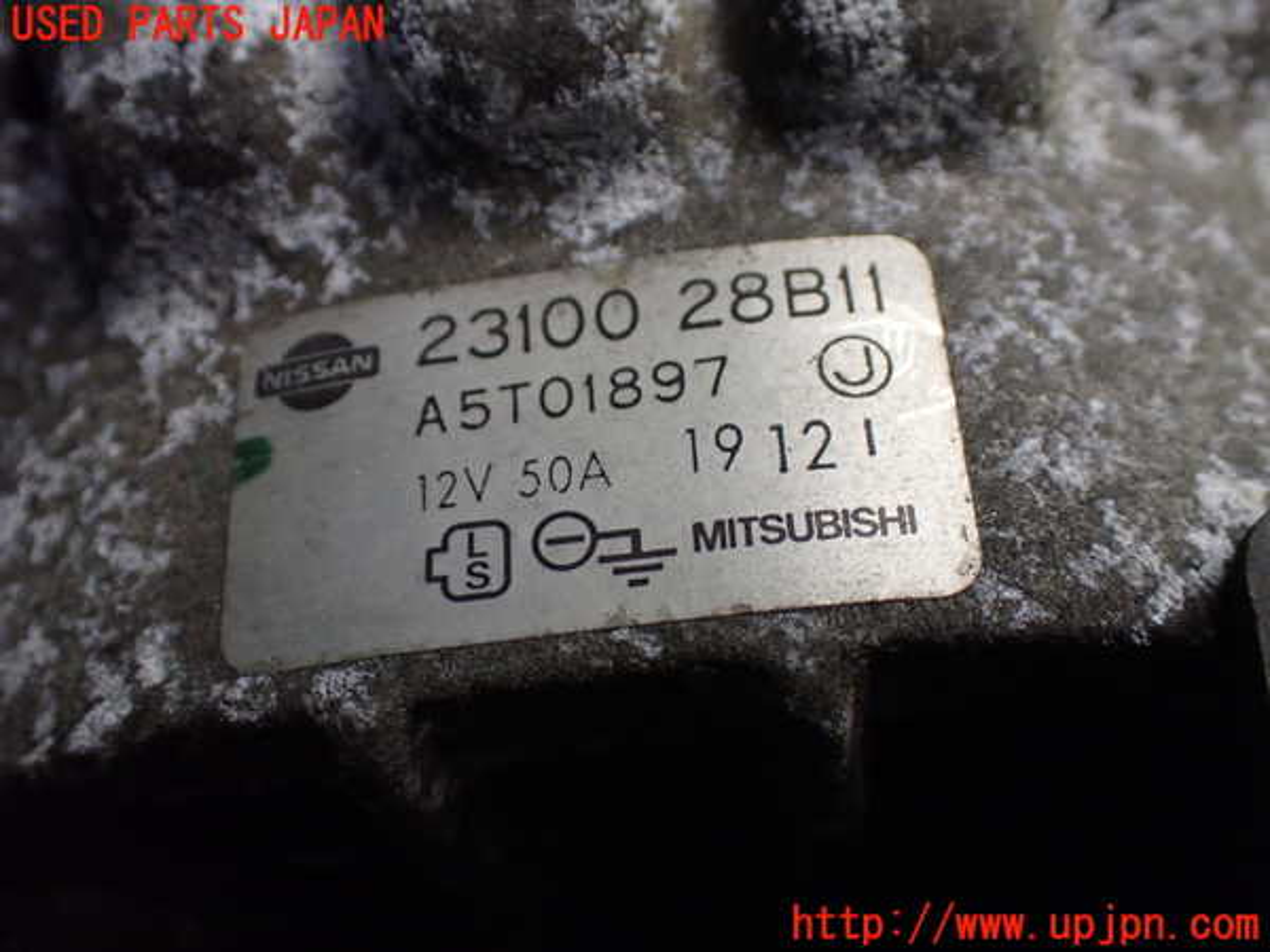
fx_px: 1504
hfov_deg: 45.8
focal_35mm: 41
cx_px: 635
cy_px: 476
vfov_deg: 35.1
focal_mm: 7.31
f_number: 2.8
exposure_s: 1/160
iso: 800
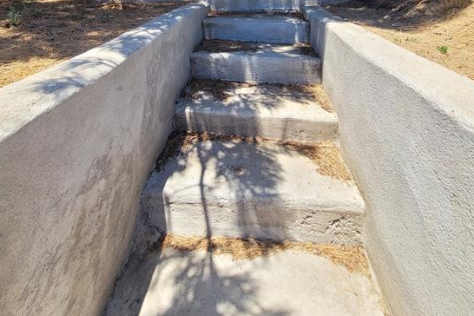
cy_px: 5
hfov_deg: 86.9
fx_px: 250
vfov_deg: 52.4
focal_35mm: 19
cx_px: 242
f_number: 2.2
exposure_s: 1/490
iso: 50
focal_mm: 2.2
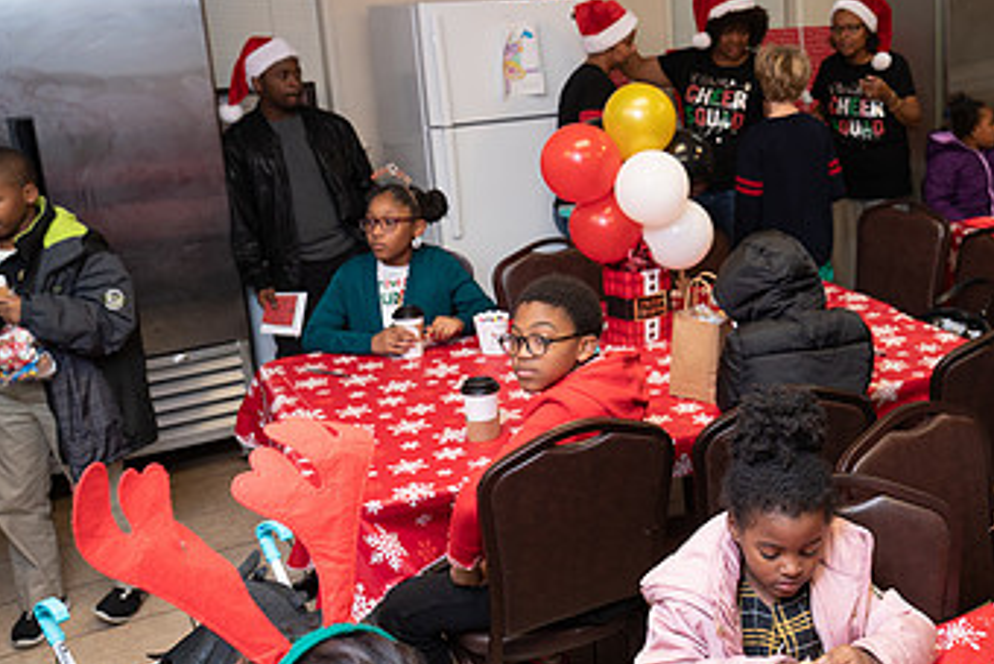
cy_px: 294
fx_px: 1132
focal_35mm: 41
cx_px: 839
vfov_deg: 32.6
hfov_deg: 44.3
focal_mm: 24
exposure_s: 1/80
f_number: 4.5
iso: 640
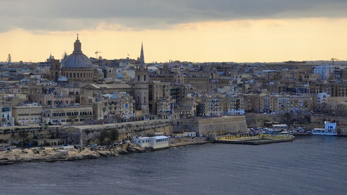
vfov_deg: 13.3
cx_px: 98
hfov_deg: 23.2
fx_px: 837
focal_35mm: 91
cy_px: 55
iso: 200
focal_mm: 38
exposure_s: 1/160
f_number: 13
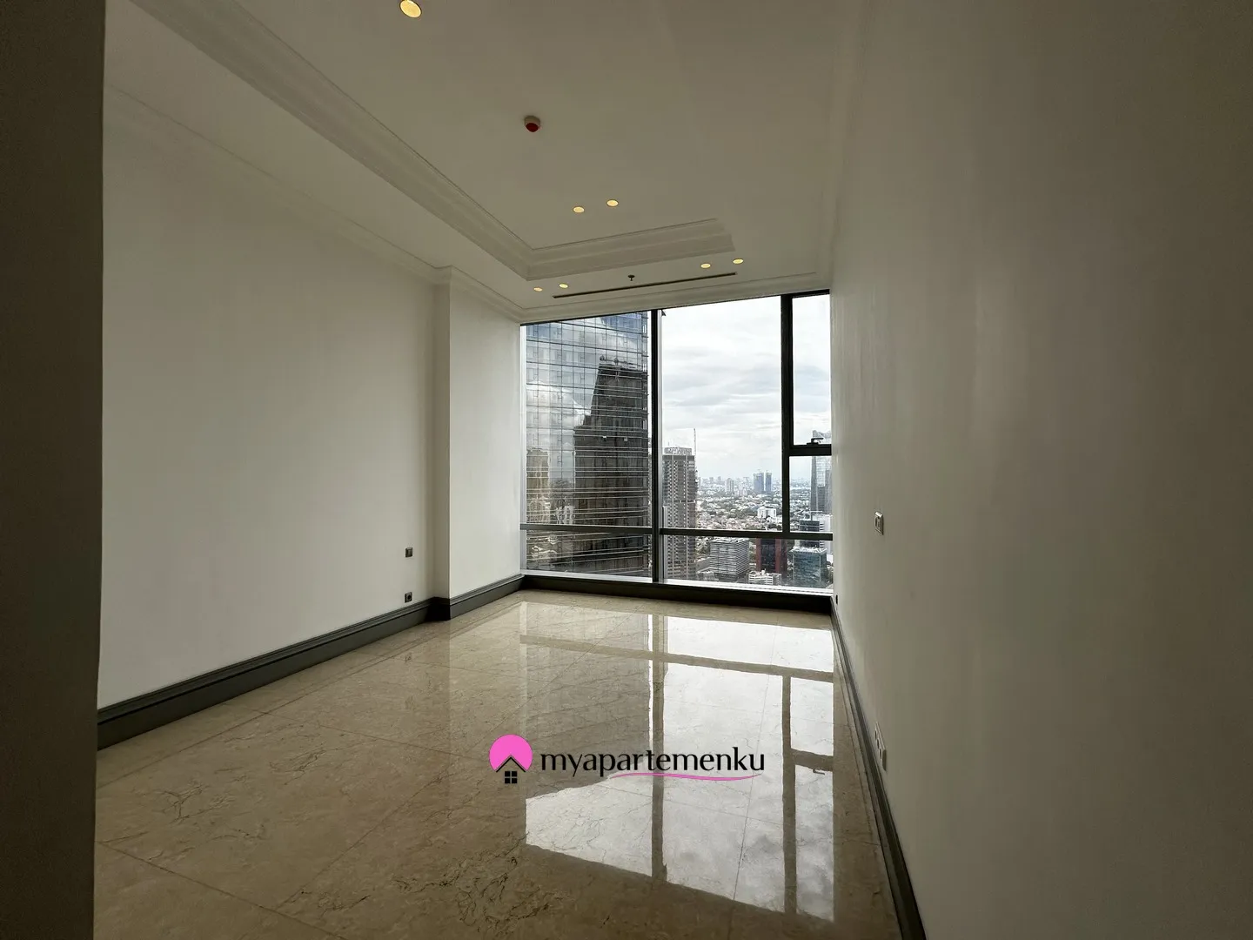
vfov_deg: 85.7
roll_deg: +0.2
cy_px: 470
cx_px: 626
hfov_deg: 102.1
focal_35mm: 14
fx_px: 507
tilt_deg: +1.0
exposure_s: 1/769
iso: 40
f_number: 2.2
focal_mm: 2.22
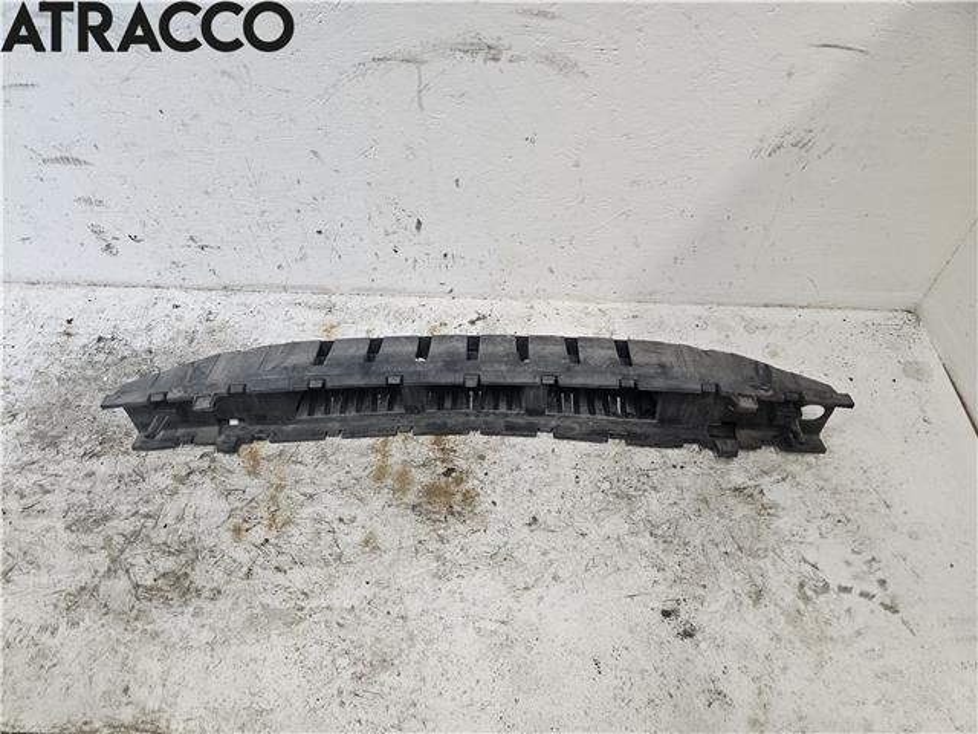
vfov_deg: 58.9
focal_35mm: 23
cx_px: 489
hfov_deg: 73.9
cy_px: 367
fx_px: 650
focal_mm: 5.4
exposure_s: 1/100
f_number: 1.8
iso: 200
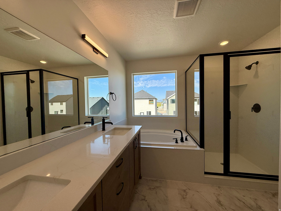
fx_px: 114
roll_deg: +1.4
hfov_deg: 102.1
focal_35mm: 14
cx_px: 140
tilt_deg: -0.6
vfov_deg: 85.7
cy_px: 106
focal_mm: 2.22
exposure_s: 1/830
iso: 64
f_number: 2.2
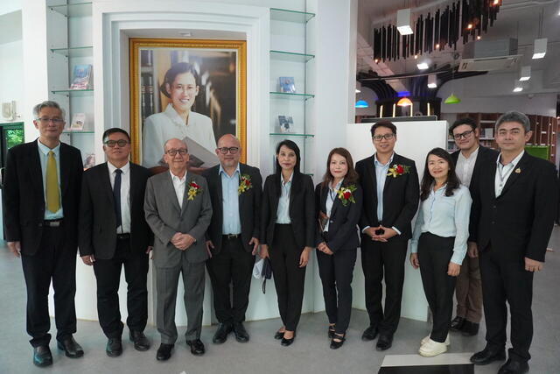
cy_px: 187
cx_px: 280
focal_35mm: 24
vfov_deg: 53.2
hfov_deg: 73.7
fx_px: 373
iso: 2500
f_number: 4
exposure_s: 1/160
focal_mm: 16
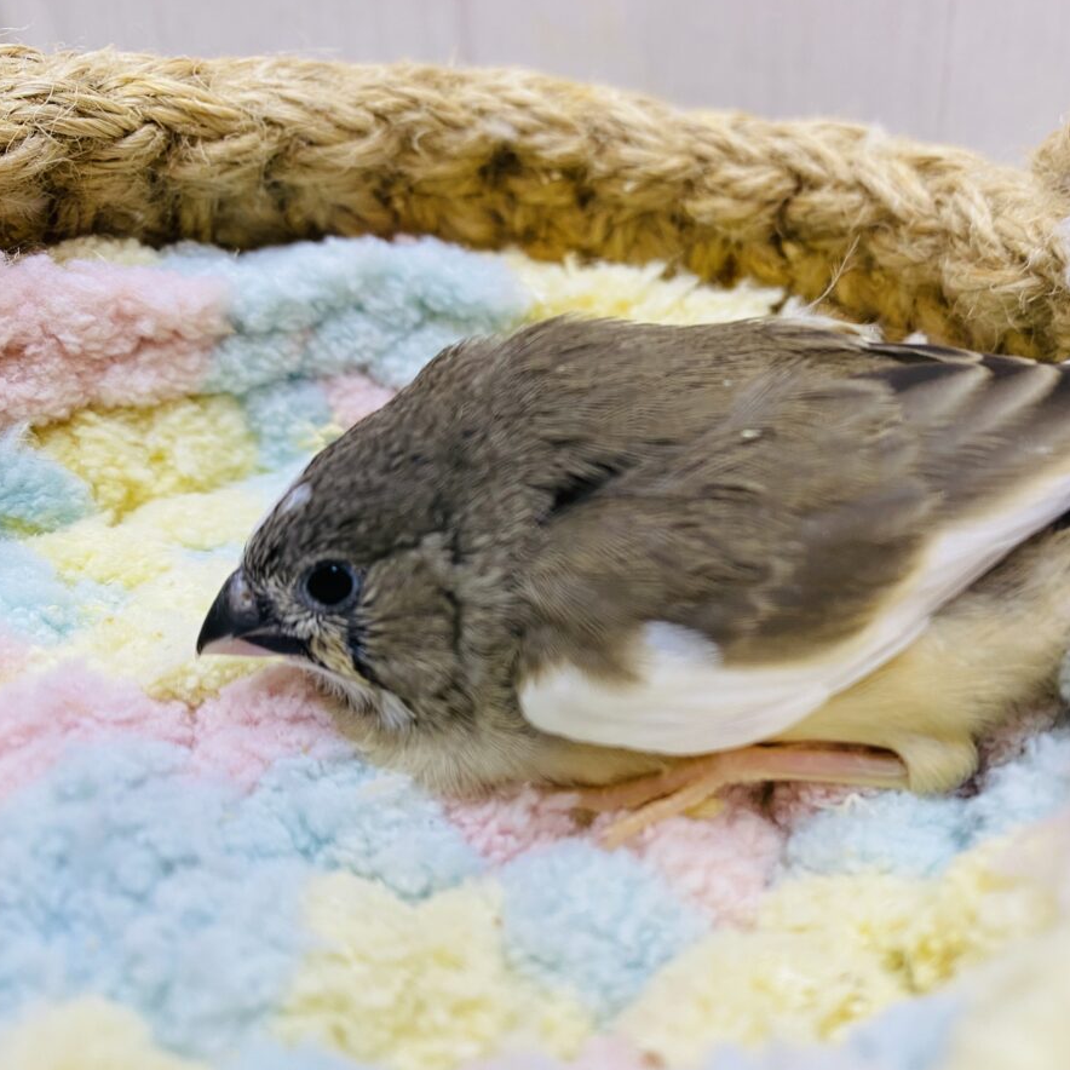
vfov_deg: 54.0
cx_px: 656
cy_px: 530
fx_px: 1049
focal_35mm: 30
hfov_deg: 53.6
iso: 80
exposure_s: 1/50
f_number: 1.8
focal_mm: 4.25
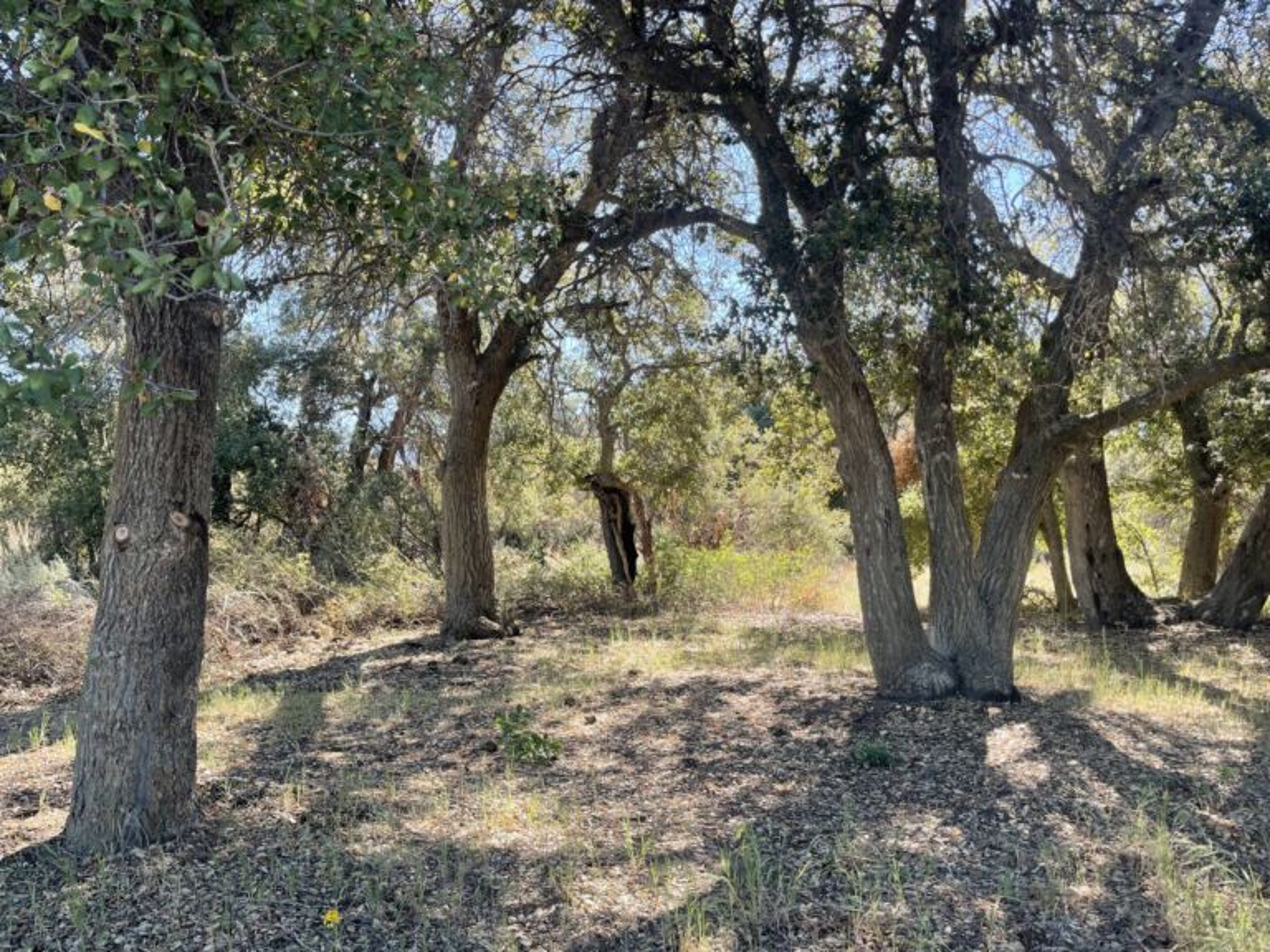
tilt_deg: +2.9
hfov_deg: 67.3
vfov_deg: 53.1
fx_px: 954
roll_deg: -1.9
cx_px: 635
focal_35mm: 26
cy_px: 476
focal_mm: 5.1
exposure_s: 1/492
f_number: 1.6
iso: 32
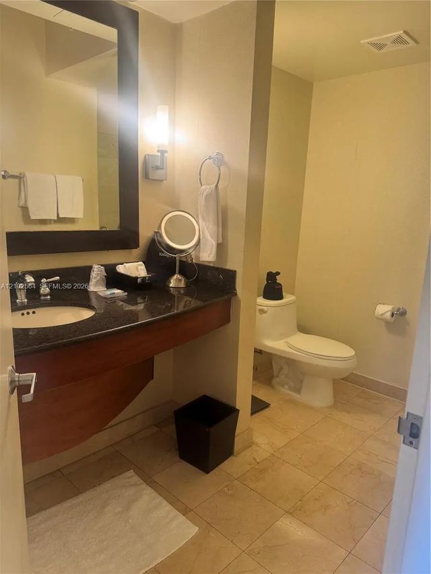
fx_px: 398
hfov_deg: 56.8
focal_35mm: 24
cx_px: 216
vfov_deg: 71.6
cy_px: 287
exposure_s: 1/60
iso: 160
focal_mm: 6.76
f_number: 1.78
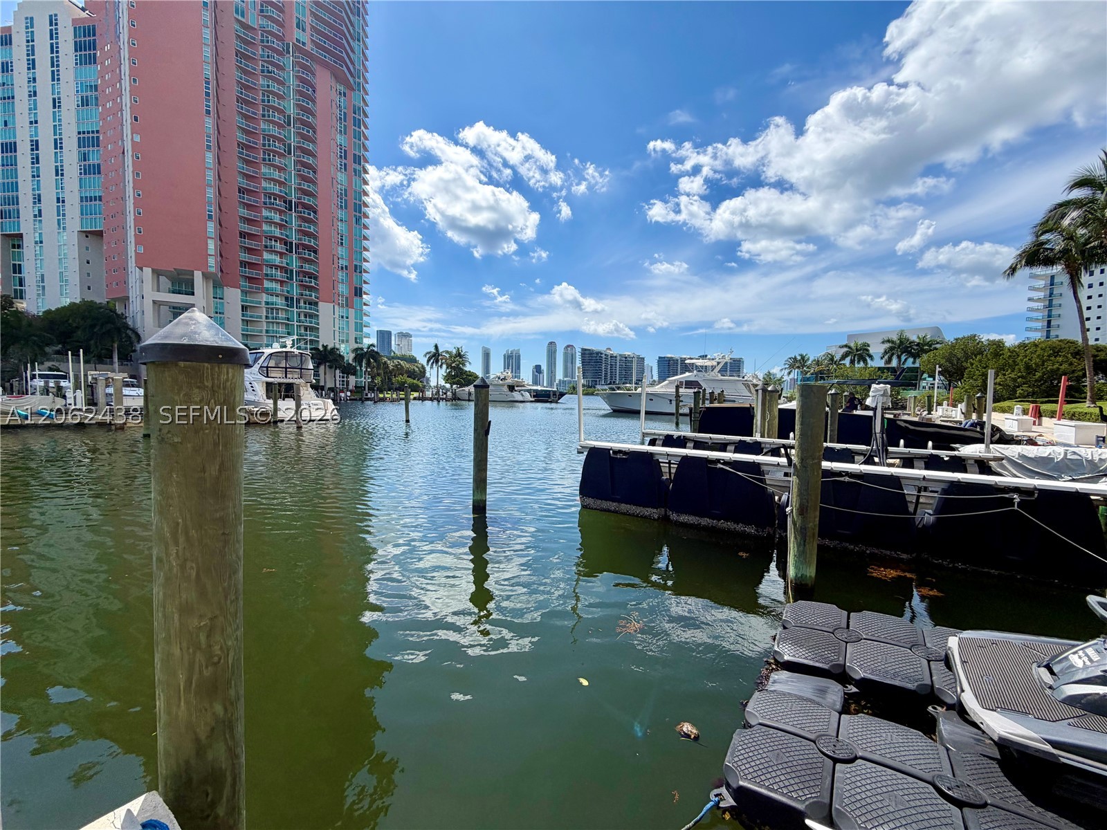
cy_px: 415
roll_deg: +0.9
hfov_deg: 102.1
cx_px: 554
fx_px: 448
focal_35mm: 14
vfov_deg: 85.7
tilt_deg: -5.0
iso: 20
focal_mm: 2.22
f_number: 2.2
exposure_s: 1/1189
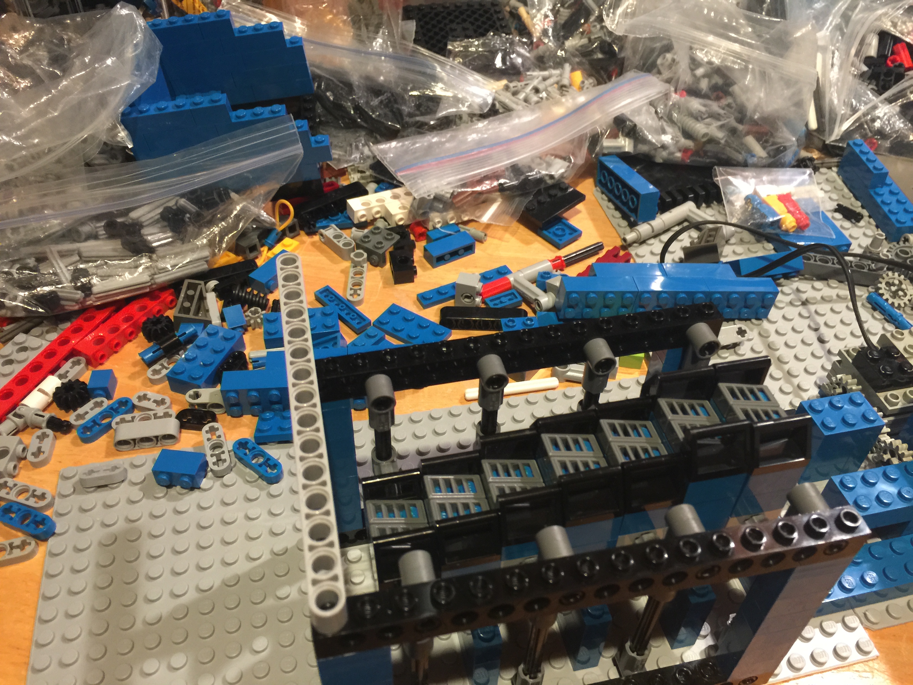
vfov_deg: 48.2
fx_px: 765
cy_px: 342
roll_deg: -1.4
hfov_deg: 61.7
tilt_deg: -44.8
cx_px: 456
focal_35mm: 29
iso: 64
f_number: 2.2
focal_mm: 4.15
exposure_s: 1/4
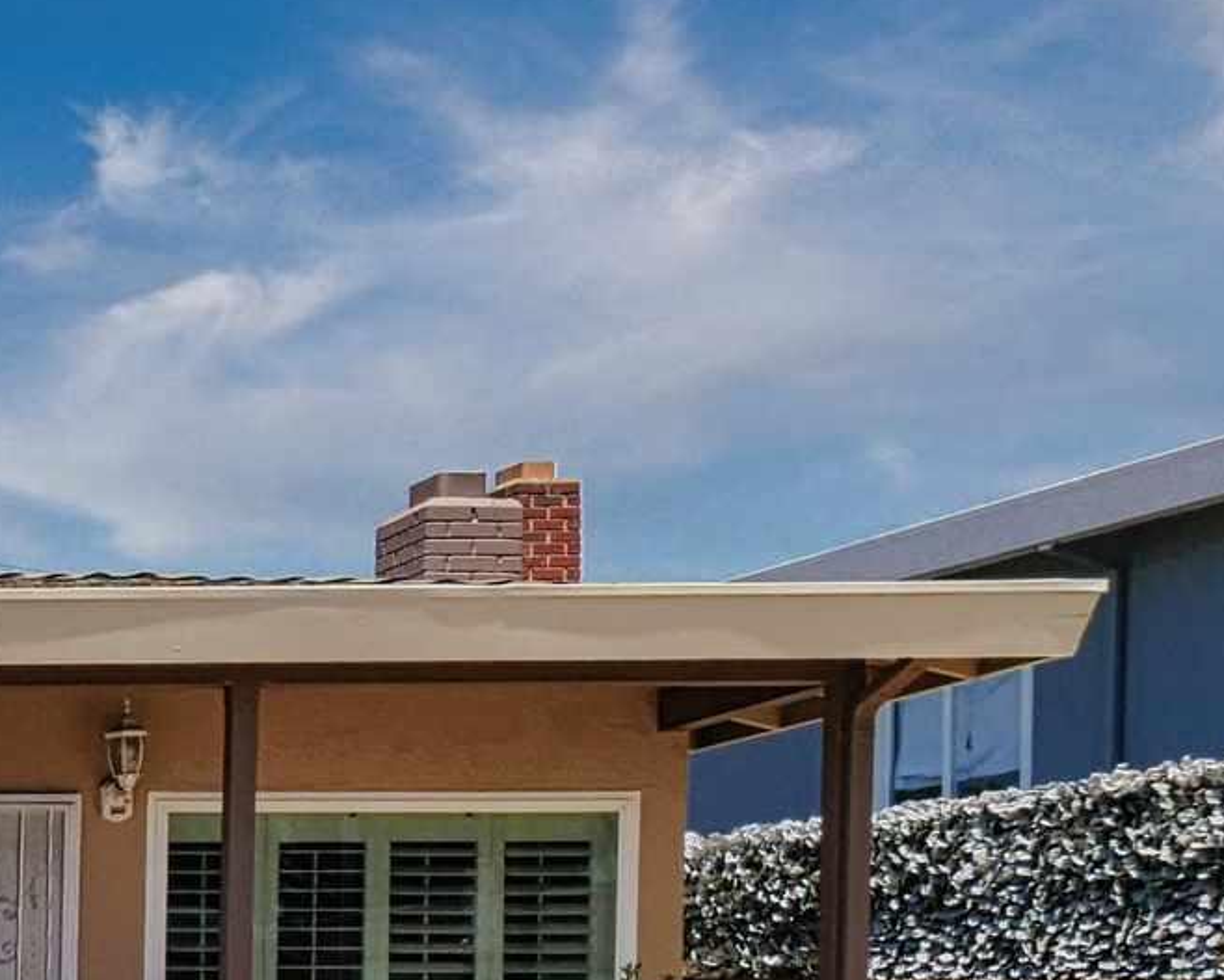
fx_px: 2972
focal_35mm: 82
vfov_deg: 17.7
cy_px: 1237
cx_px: -1025
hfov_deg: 18.1
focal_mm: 9
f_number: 5.6
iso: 125
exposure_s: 1/1000
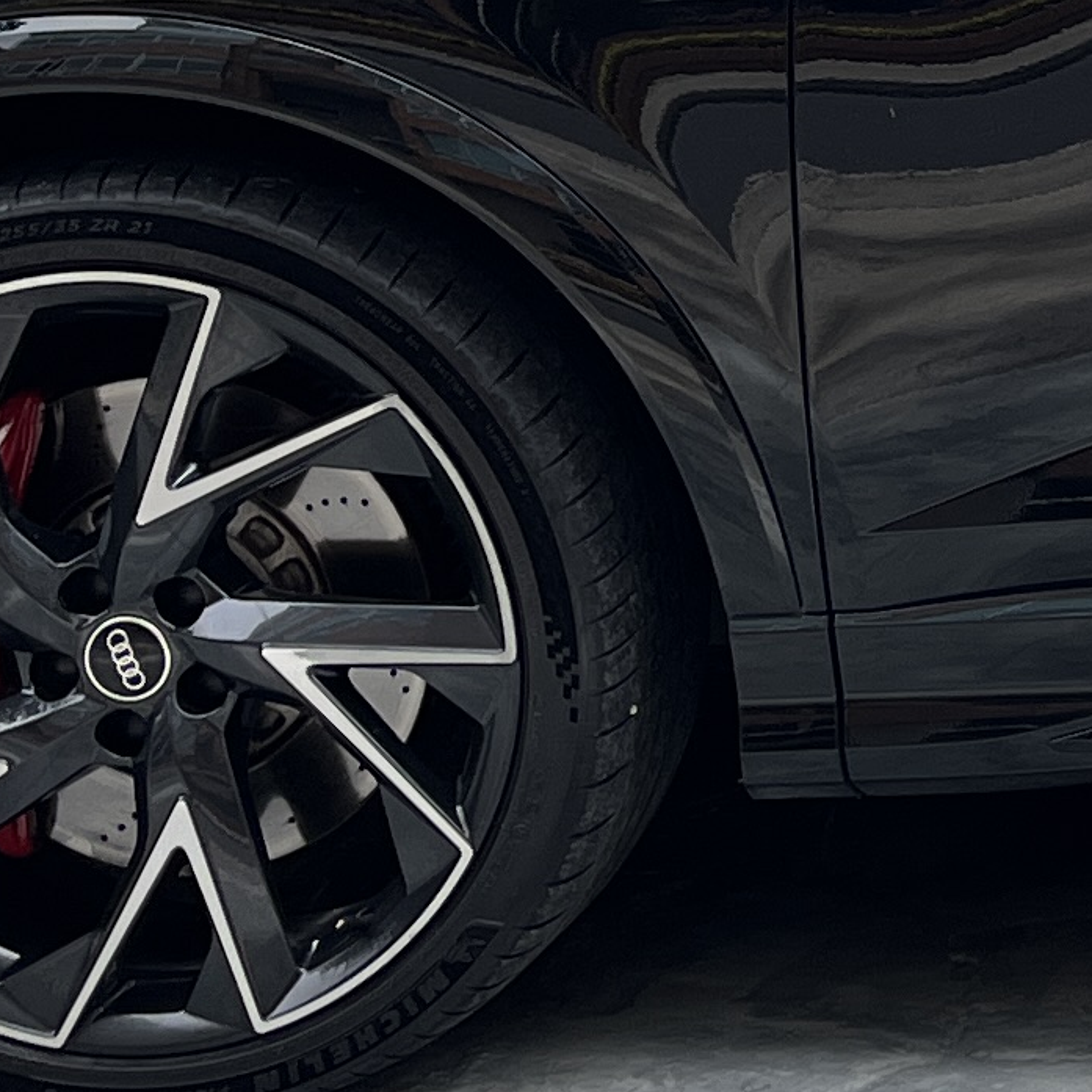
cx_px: 2139
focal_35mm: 133
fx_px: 4747
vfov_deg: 12.8
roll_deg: -0.4
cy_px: -266
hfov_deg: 11.8
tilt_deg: -5.4
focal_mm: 5.1
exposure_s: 1/1325
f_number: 1.6
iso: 50
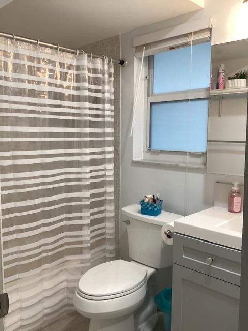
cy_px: 166
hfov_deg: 45.4
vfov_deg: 58.4
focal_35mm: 31
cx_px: 124
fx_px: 296
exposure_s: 1/60
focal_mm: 3.3
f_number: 2.4
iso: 80
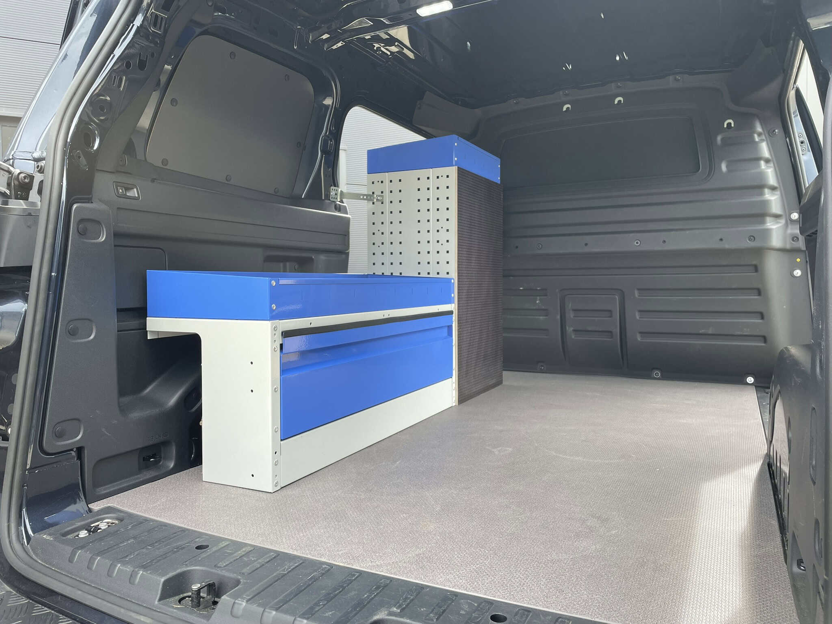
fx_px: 625
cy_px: 312
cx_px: 416
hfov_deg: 67.3
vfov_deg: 53.1
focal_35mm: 26
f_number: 1.6
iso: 32
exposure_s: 1/217
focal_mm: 4.2
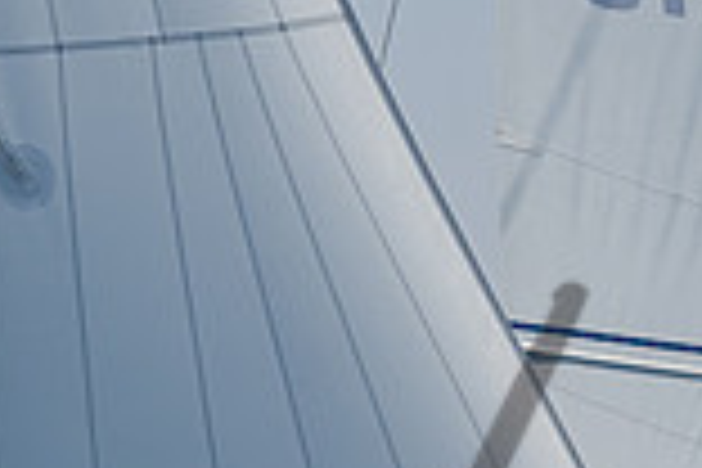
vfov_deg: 1.2
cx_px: 582
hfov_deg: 1.9
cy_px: 796
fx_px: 21624
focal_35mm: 1109
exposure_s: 1/3200
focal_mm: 280
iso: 400
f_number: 6.3
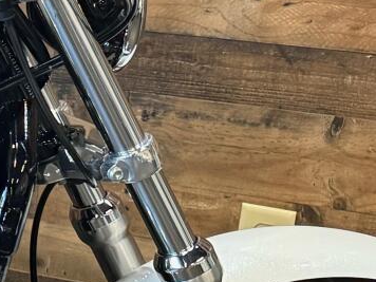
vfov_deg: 11.0
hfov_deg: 12.2
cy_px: 74
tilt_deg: -10.8
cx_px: -475
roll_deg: -1.7
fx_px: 1466
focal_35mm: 135
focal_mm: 6.76
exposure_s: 1/60
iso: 320
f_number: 1.78
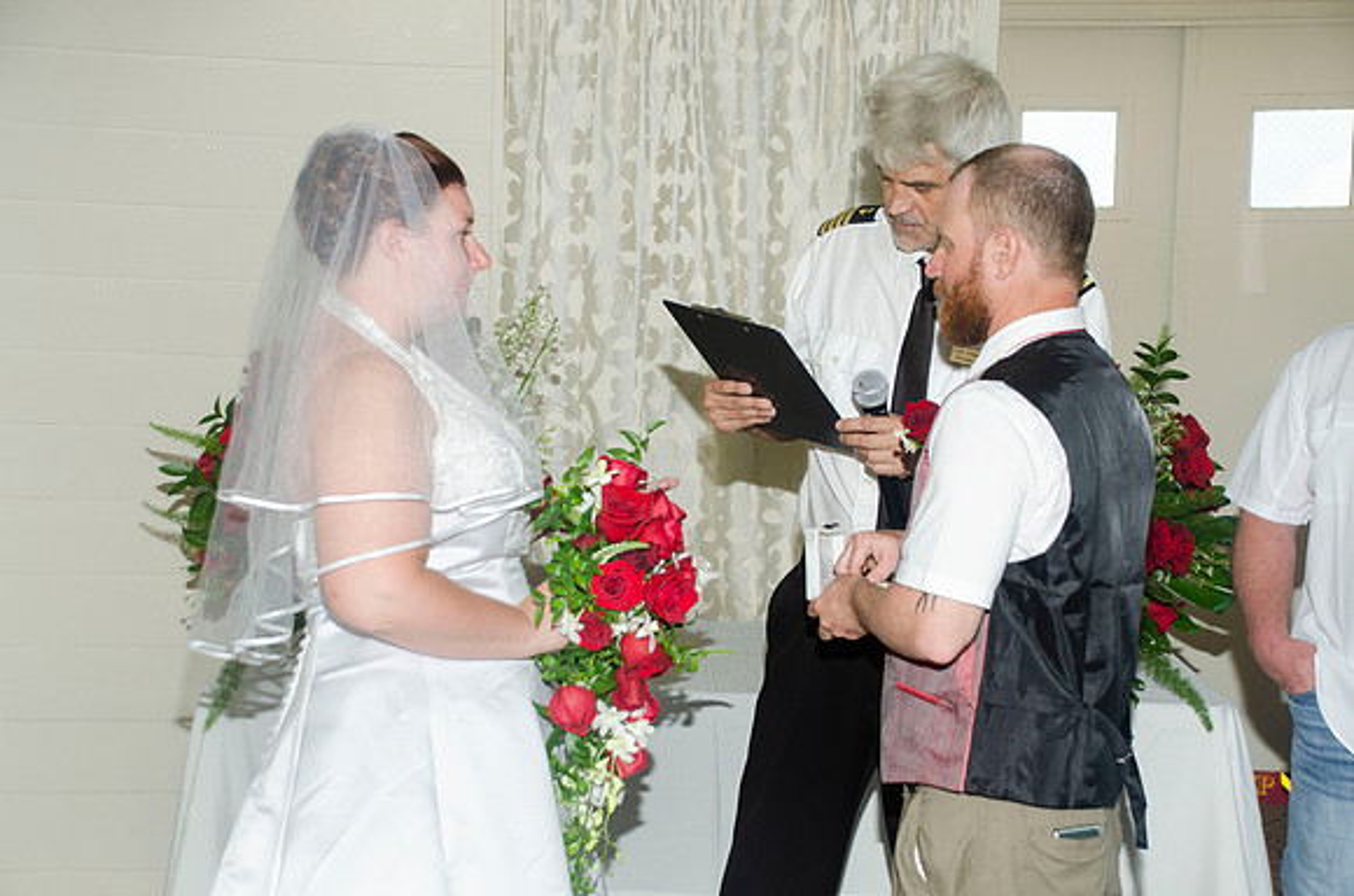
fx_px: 2252
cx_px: 677
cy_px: 448
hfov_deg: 33.5
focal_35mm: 60
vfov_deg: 22.5
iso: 400
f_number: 5.6
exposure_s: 1/250
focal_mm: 40
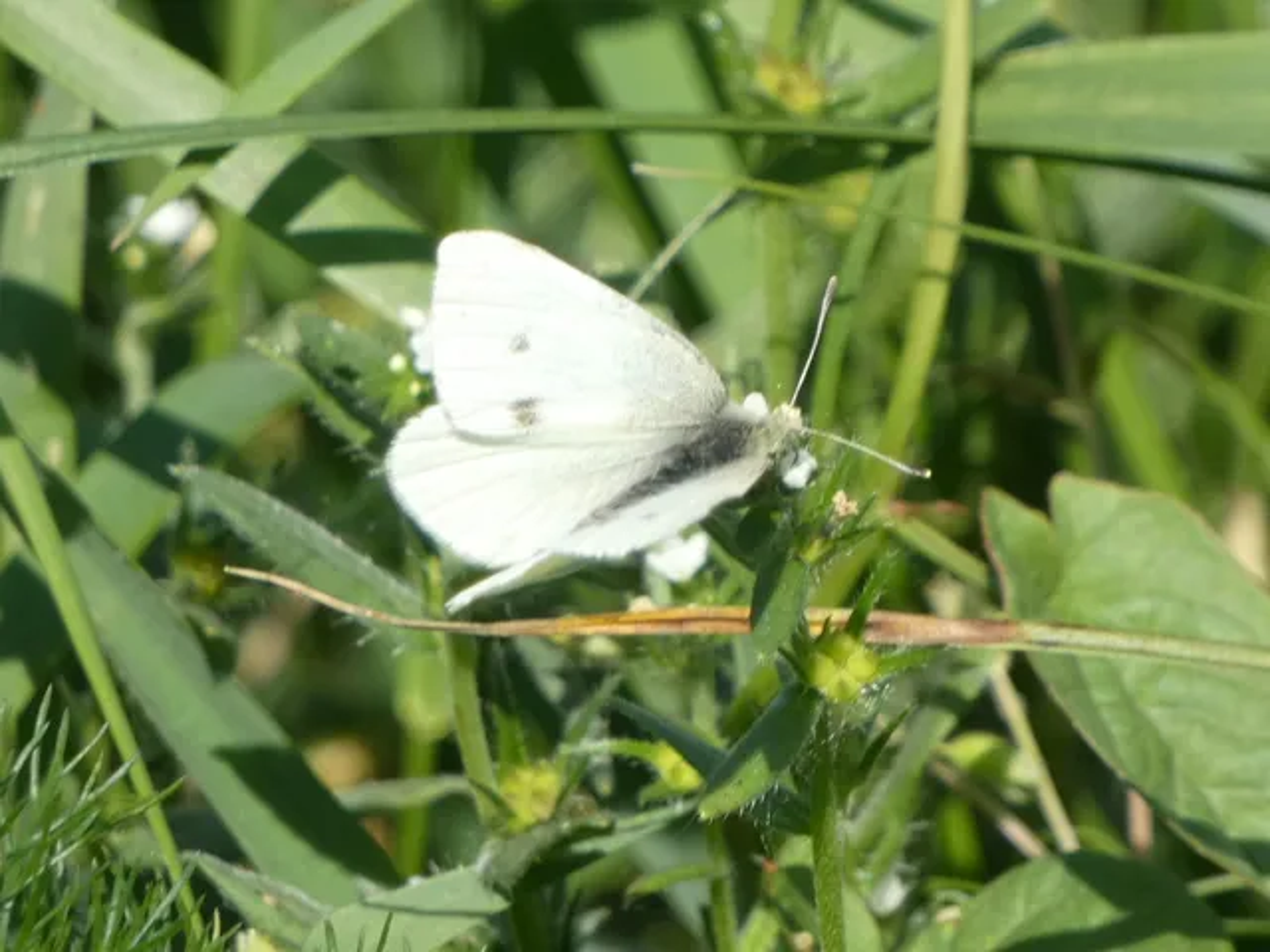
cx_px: 635
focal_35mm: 600
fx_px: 22013
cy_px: 476
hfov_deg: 3.3
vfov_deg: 2.5
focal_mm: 107.6
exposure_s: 1/320
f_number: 5.6
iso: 80
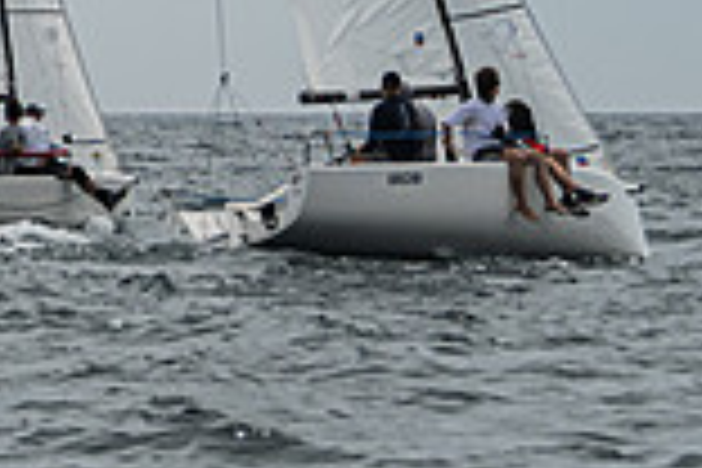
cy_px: -208
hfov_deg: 5.0
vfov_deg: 3.4
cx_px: -535
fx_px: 7936
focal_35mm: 407
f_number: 6
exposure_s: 1/3200
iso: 320
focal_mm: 84
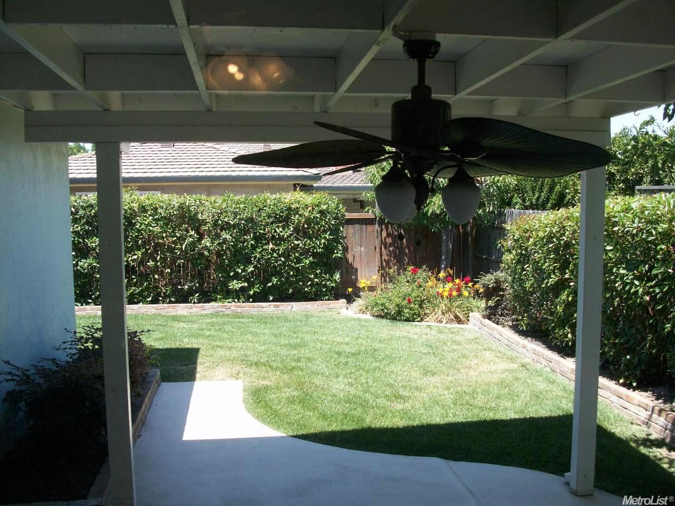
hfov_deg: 54.0
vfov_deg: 41.8
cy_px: 253
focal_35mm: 34
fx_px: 663
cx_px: 338
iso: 64
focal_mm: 5.7
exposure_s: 1/250
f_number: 2.8
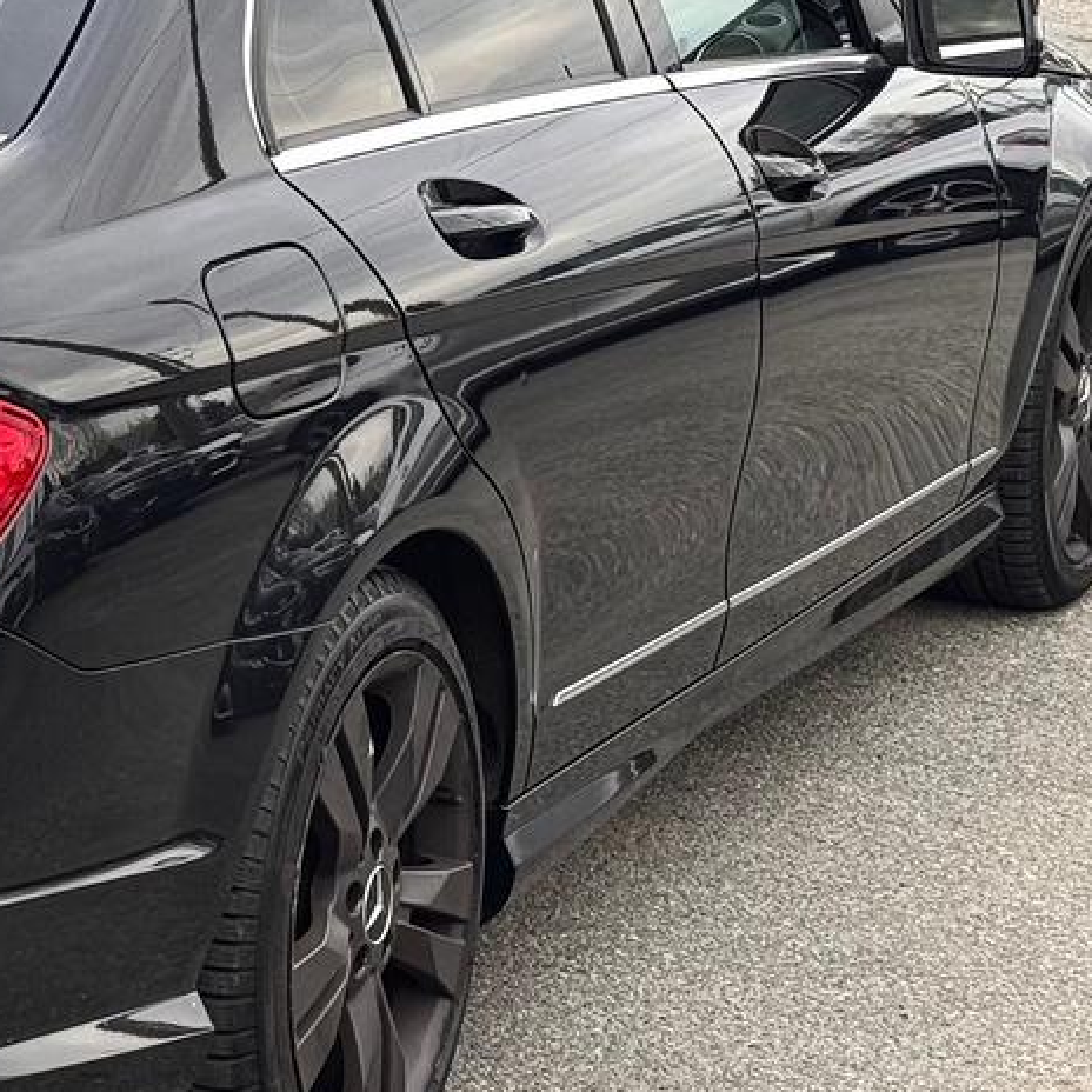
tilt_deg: -7.5
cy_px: 367
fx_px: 4176
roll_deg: -0.9
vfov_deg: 14.9
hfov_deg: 14.4
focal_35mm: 117
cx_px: -257
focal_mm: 6.76
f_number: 1.78
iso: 64
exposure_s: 1/331
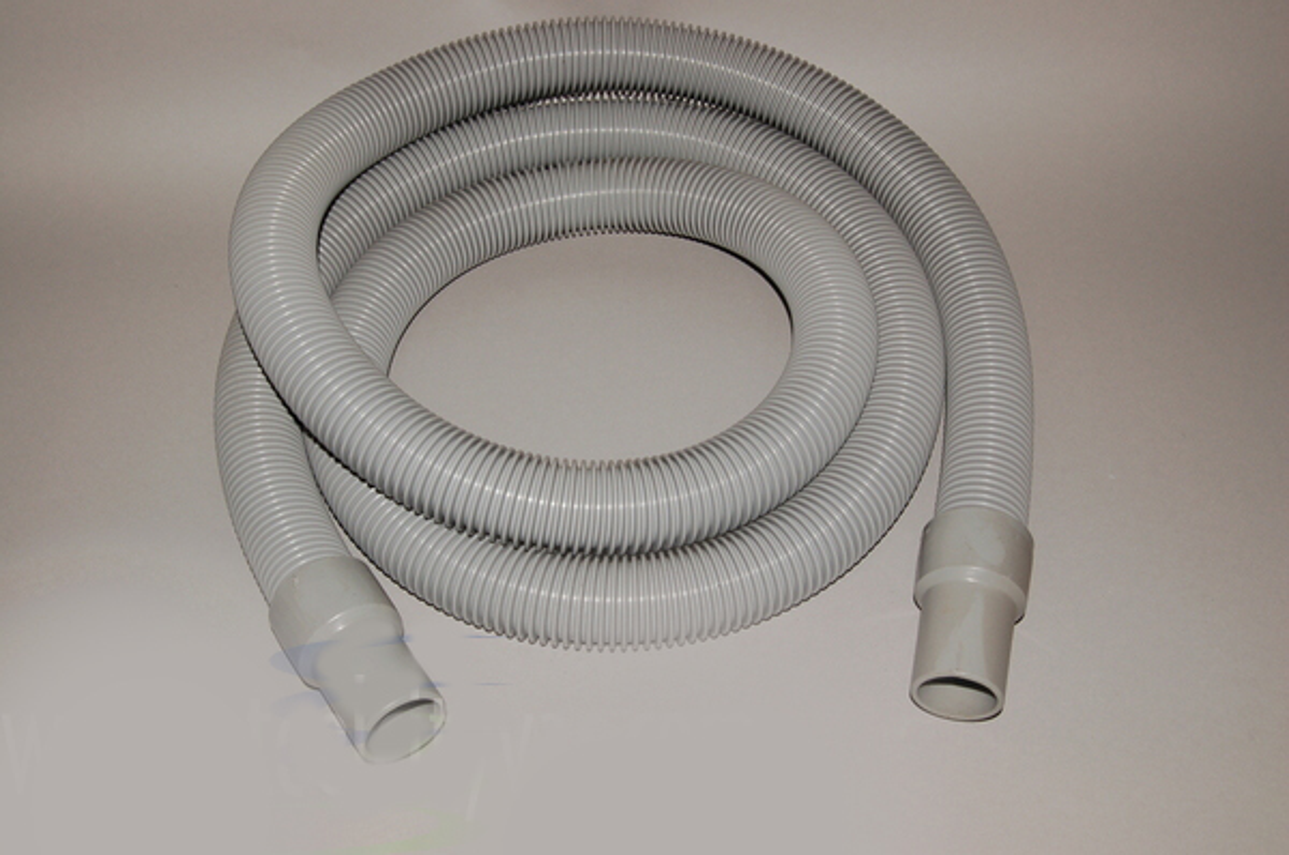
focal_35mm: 39
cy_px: 428
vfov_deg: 34.1
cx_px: 644
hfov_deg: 49.6
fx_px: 1394
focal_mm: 26
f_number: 16
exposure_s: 1/60
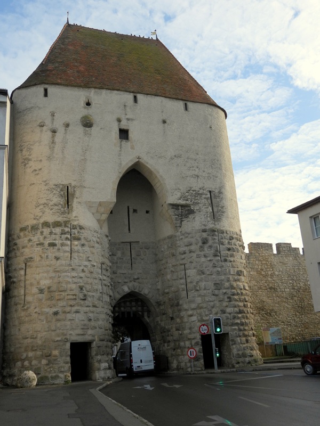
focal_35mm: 35
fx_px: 431
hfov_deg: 40.7
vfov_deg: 52.6
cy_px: 213
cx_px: 160
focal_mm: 6.2
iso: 100
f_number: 3.2
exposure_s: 1/1250
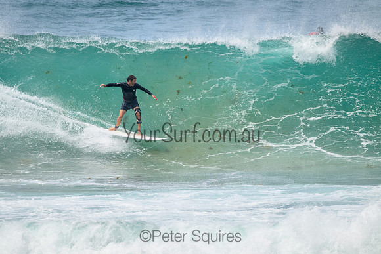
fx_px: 9139
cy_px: 122
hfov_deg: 2.4
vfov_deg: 1.6
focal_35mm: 863
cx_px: 175
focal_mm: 800
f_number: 11
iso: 900
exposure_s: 1/2000
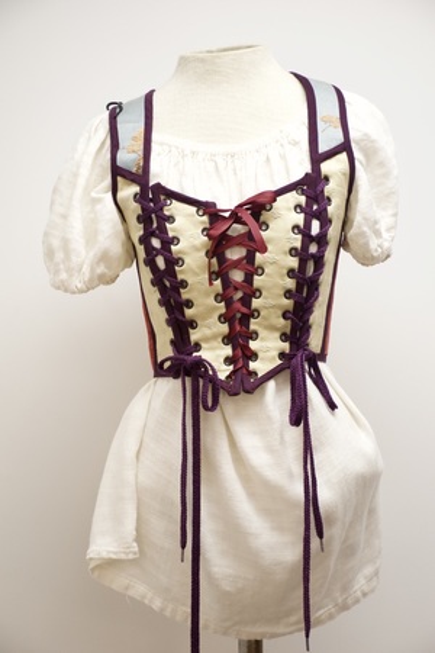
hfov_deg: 15.2
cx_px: 218
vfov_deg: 22.6
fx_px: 1631
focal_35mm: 90
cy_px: 326
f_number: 5.6
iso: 1600
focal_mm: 60
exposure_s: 1/100
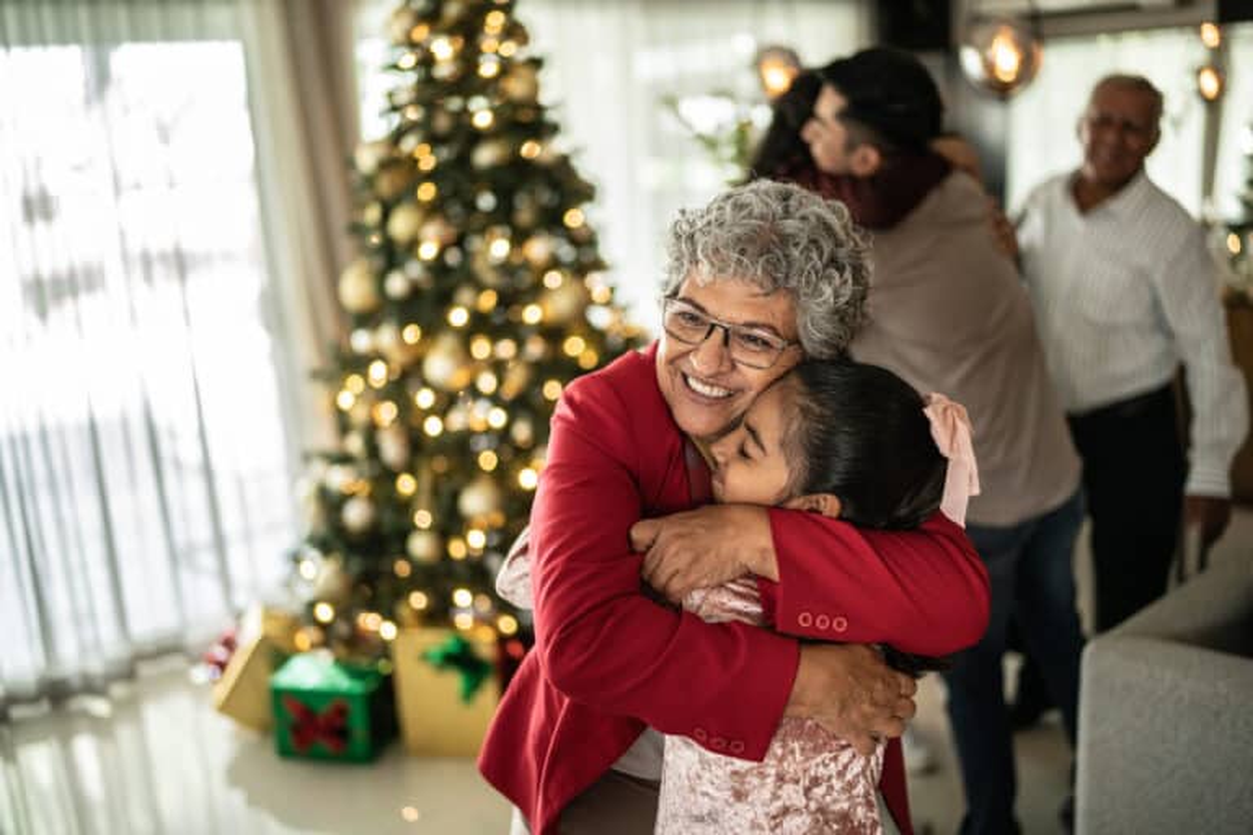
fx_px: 1218
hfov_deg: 54.4
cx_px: 626
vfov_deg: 37.9
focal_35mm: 35
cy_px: 418
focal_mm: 35
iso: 1000
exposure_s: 1/250
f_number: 1.2
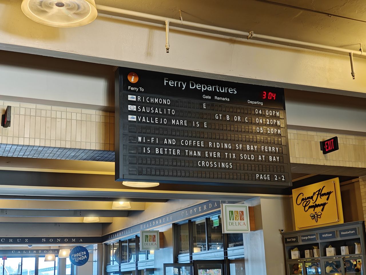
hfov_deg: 40.4
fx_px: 497
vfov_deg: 30.9
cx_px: 183
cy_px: 138
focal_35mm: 47
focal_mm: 7.1
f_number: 2
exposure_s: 1/40
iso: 250
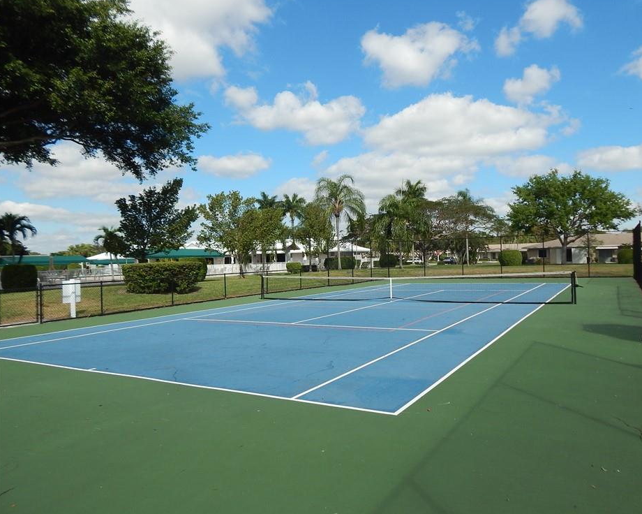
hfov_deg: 67.9
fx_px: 475
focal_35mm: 25
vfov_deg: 56.8
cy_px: 261
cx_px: 354
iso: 125
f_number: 6
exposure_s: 1/640
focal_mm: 4
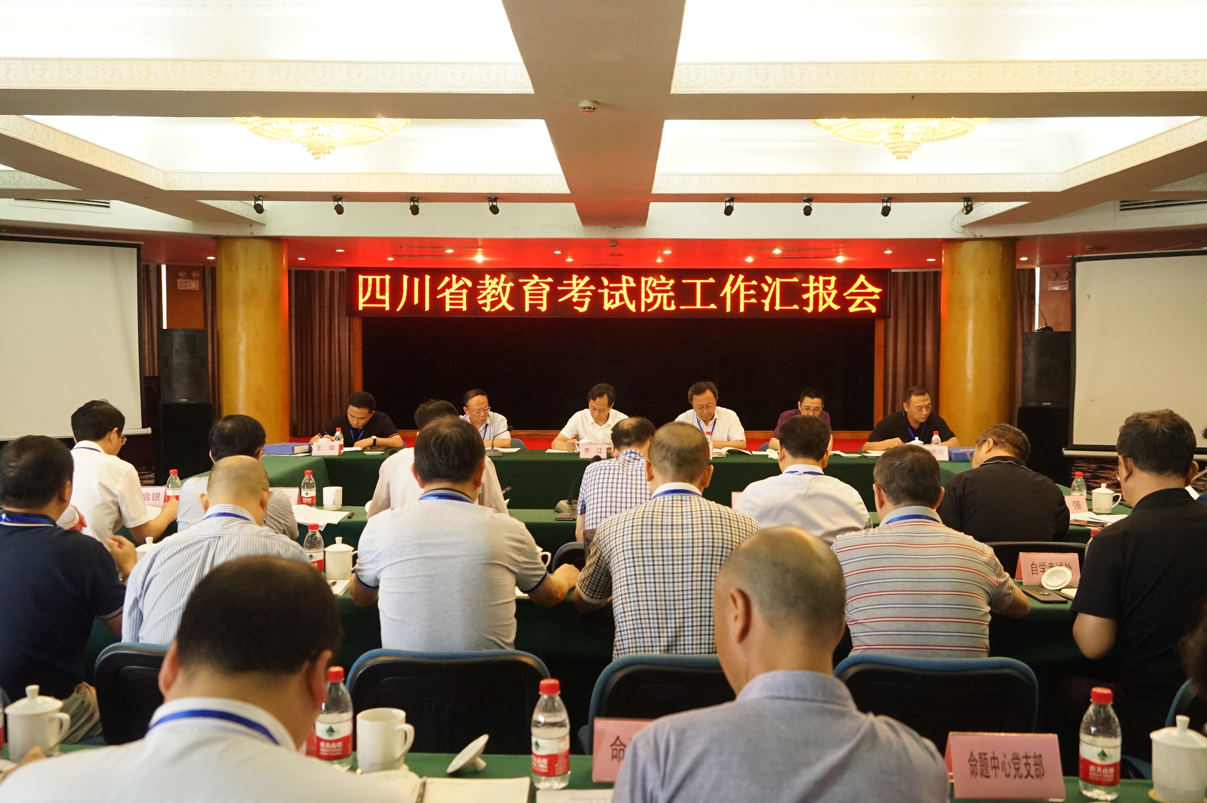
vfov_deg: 39.9
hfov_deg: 57.3
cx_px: 604
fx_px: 1105
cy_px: 402
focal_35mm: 33
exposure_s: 1/80
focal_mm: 33
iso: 5000
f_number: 5
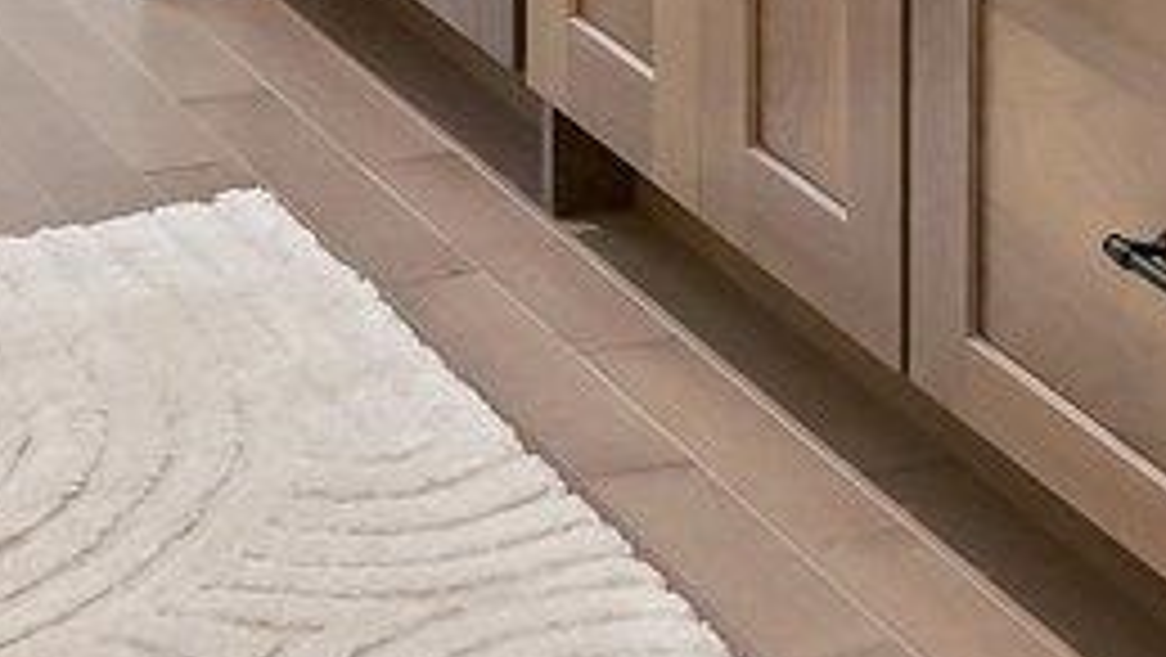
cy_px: -1568
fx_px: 4609
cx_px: 540
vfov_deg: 7.0
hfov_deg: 14.4
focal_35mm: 149
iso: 400
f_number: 8
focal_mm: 18
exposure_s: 1/20
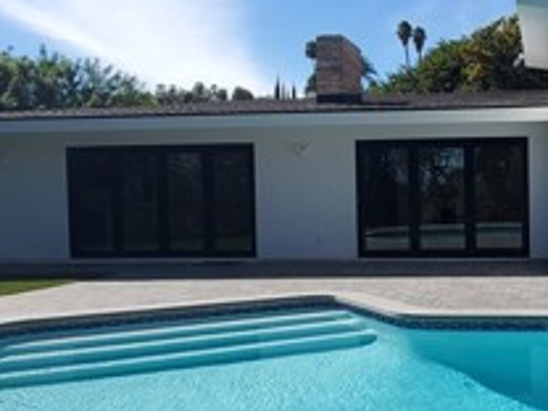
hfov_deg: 43.2
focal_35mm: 40
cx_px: 482
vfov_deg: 36.0
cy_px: 203
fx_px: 633
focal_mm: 1.8
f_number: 2.2
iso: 50
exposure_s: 1/1150
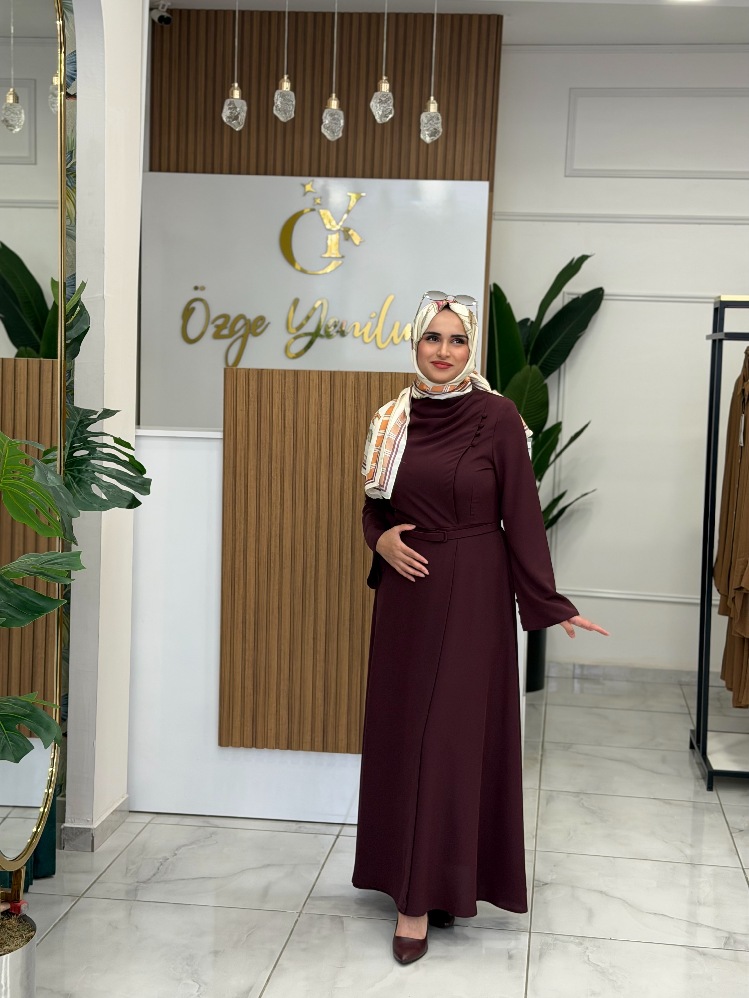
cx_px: 374
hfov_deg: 30.3
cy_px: 499
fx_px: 1385
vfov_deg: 39.7
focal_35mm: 48
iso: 100
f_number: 1.78
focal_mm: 6.76
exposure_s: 1/92
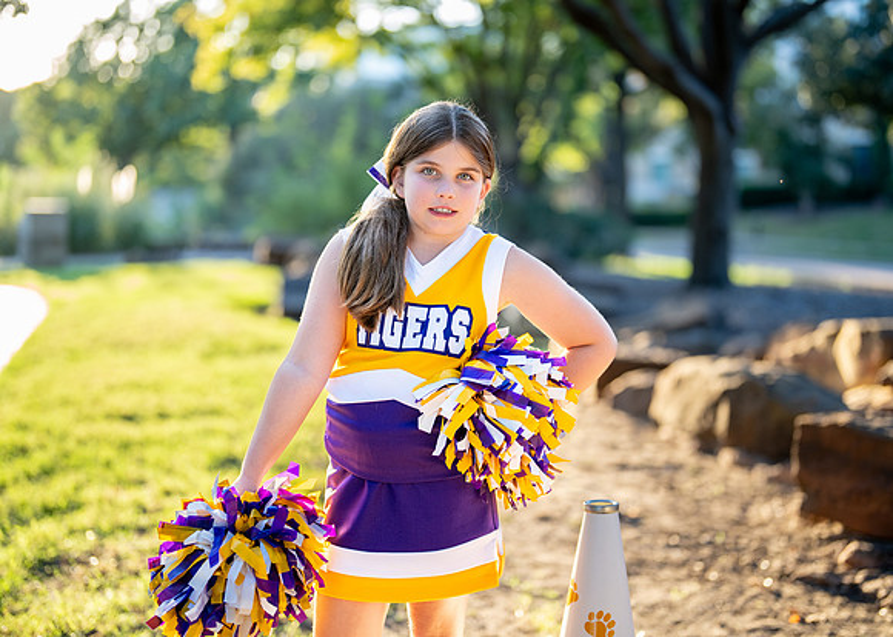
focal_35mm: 54
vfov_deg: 26.2
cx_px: 446
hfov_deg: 36.1
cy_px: 316
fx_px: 1368
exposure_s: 1/640
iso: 250
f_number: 1.2
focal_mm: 50
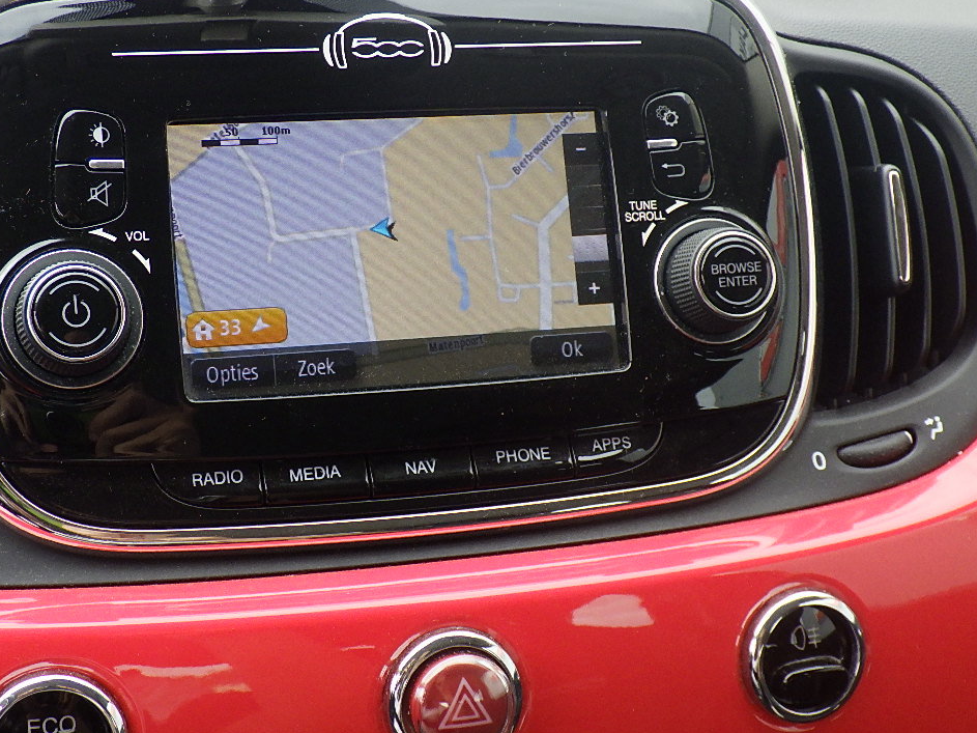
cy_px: 338
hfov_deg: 33.6
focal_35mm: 57
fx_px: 1609
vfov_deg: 25.6
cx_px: 356
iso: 250
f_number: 4.2
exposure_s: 1/100
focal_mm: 7.5
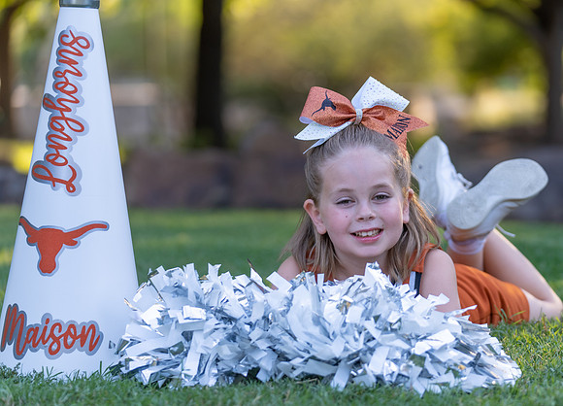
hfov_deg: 13.9
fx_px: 2315
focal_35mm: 144
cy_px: 231
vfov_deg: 10.0
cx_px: 354
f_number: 2.8
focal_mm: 114
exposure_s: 1/320
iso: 200
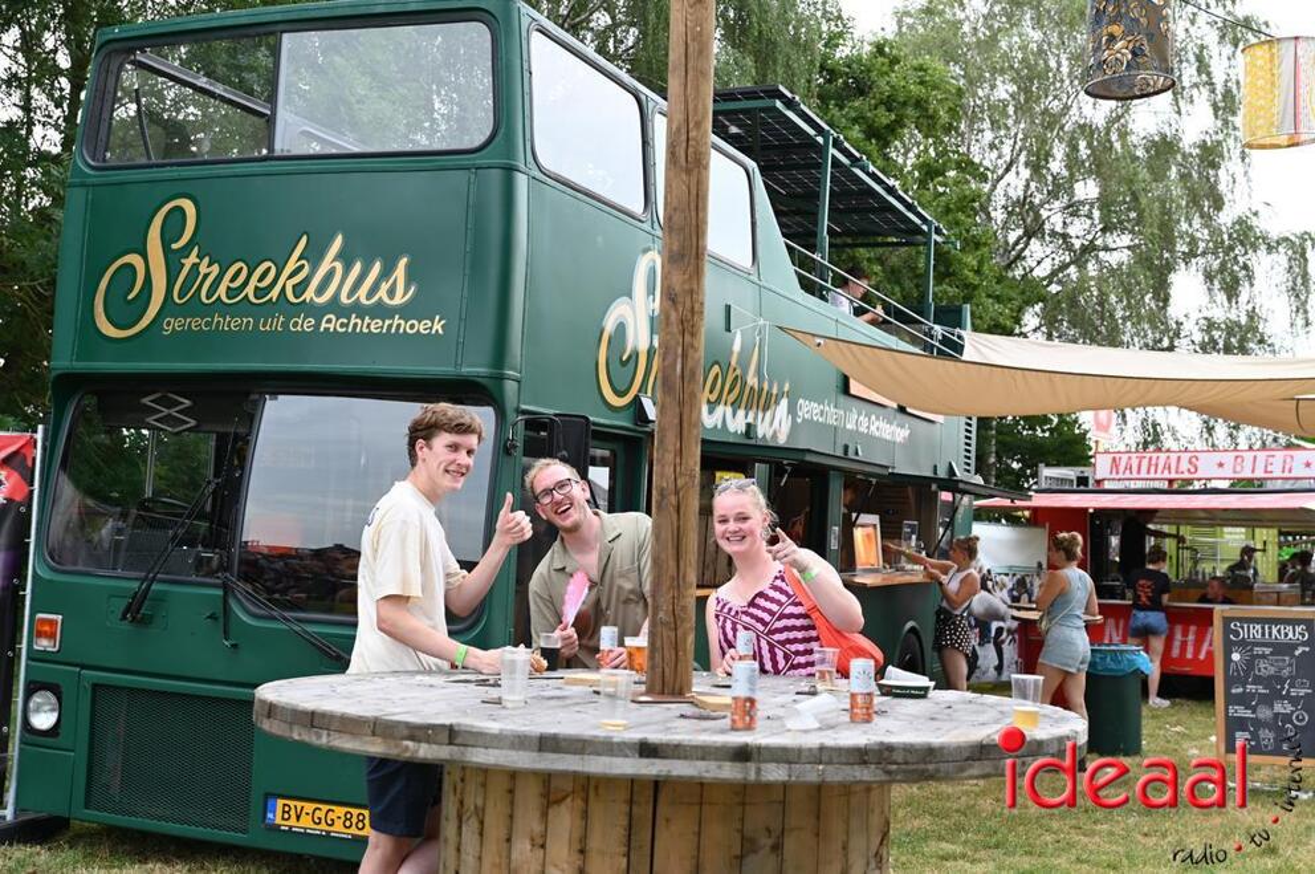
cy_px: 437
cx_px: 658
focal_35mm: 42
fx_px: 1532
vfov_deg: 31.8
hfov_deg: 46.4
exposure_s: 1/250
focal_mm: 42
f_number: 4
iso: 360
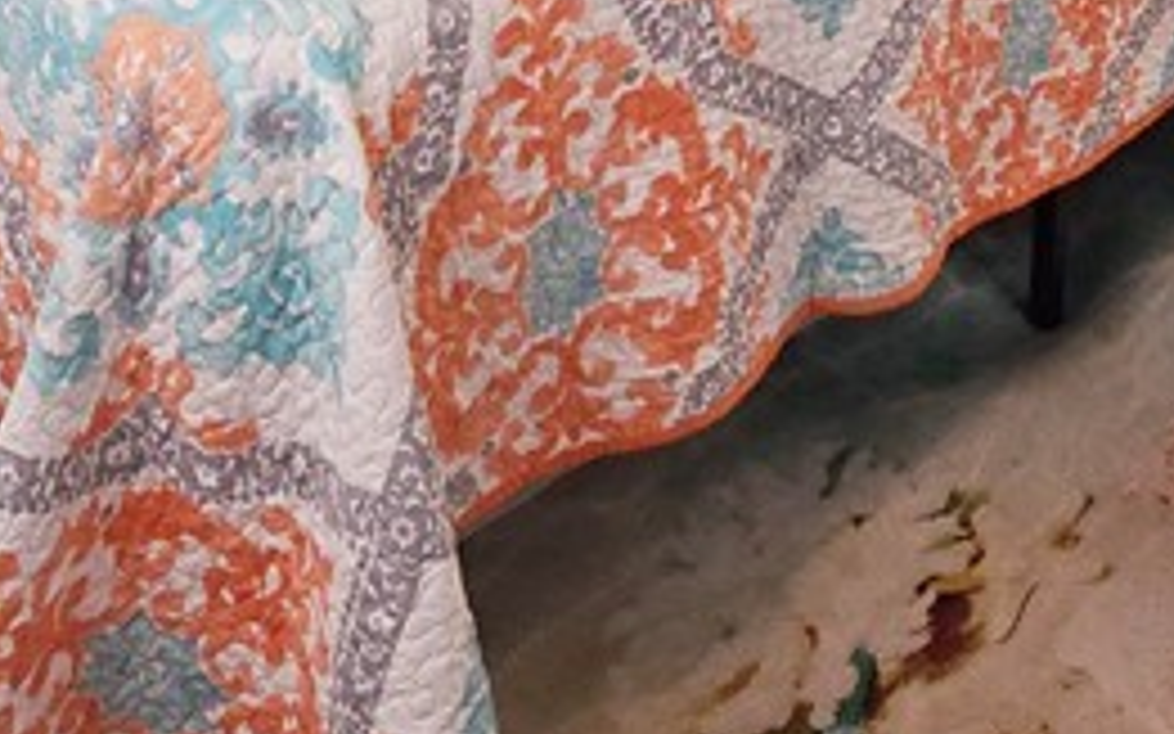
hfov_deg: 36.5
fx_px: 1727
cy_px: -612
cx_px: 265
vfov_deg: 18.4
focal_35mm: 54
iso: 400
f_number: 2.2
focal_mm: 2.2
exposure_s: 1/60.2
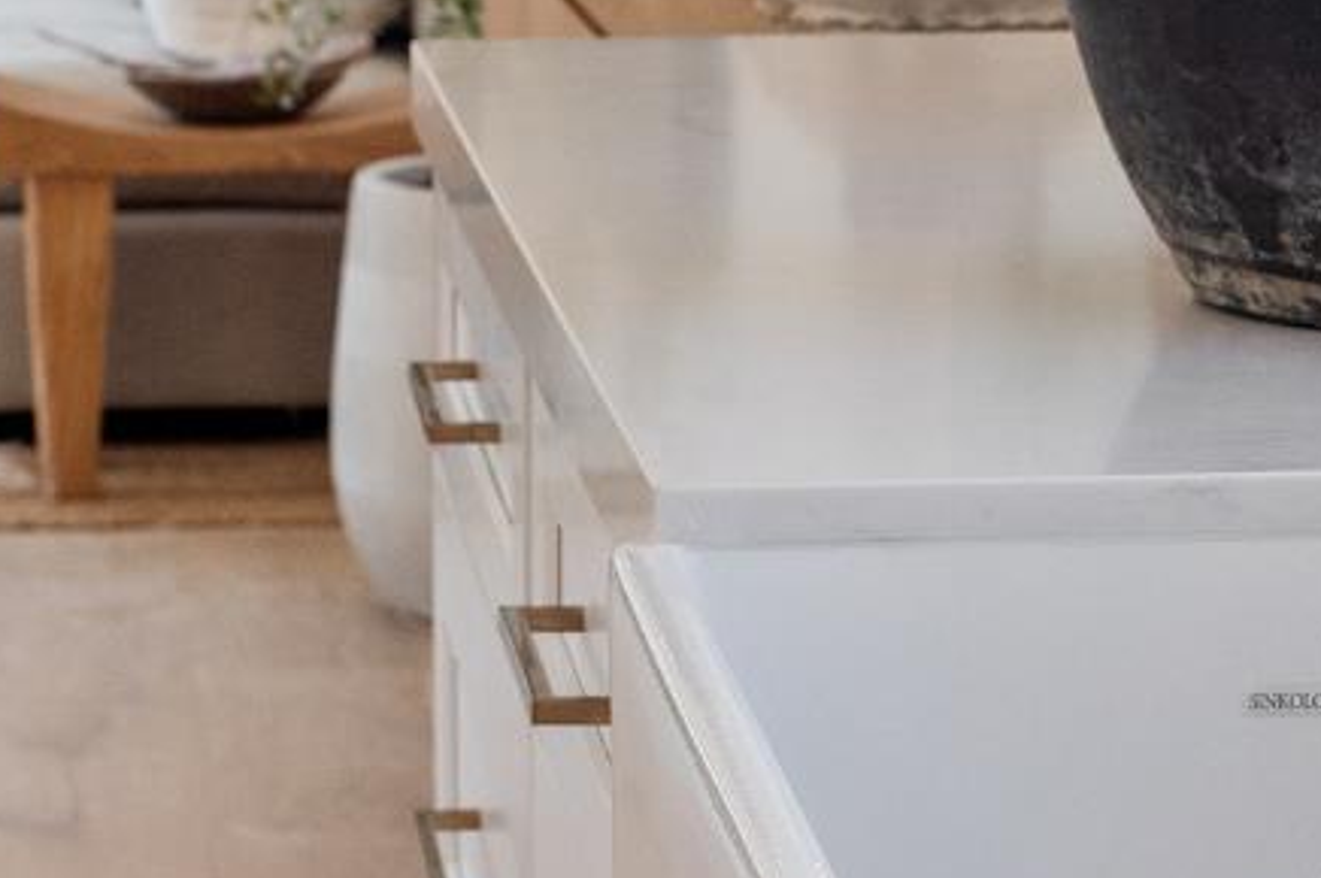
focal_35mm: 172
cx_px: 800
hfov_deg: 12.0
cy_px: -47
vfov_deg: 7.9
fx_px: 6307
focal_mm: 50
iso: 640
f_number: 10
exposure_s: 1/160
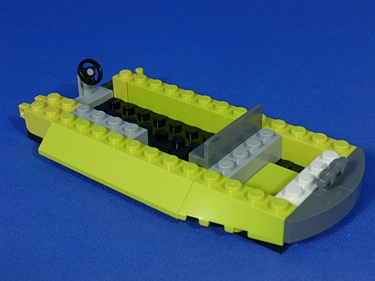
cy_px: 140
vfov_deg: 24.4
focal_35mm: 60
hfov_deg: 32.2
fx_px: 650
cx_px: 188
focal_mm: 9
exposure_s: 1/20.7
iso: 70
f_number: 3.4
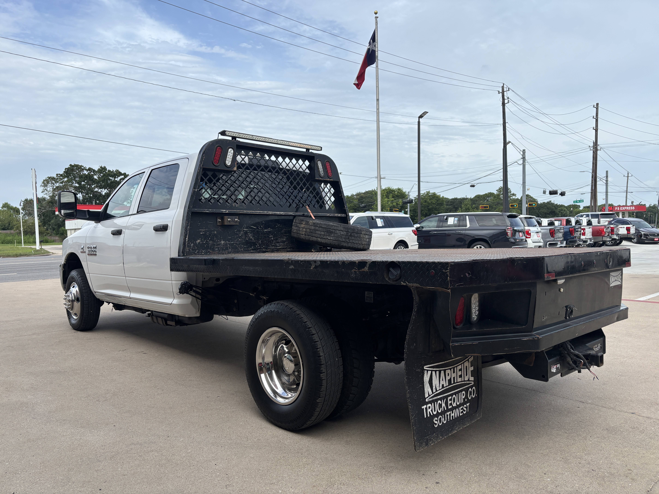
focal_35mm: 26
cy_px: 247
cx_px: 330
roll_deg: +0.5
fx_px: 495
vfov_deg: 53.1
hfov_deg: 67.3
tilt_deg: -1.9
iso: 50
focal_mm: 5.96
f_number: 1.6
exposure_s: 1/2451
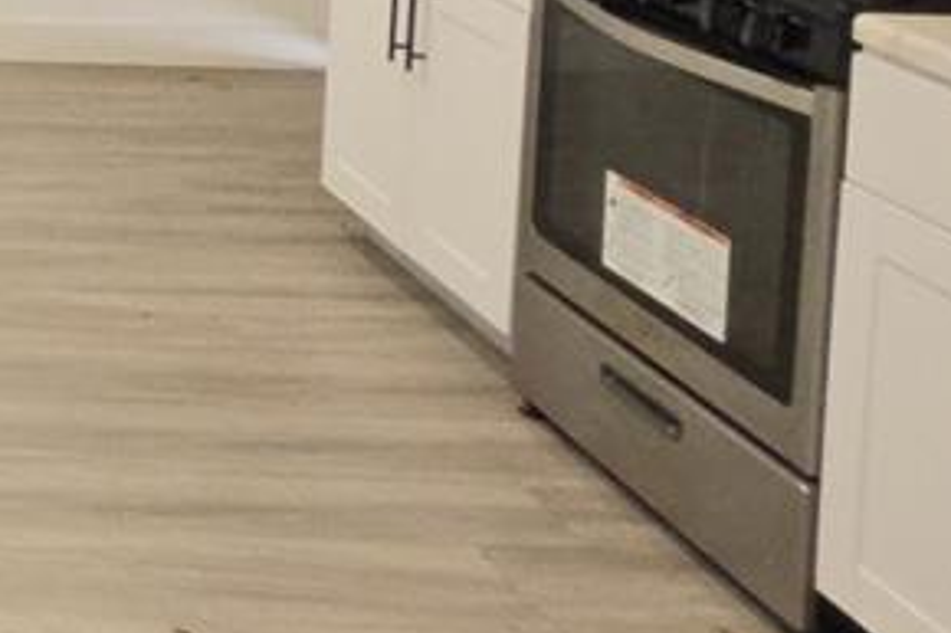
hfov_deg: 21.3
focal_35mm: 70
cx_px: -677
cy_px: -335
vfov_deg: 17.4
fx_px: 1848
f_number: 1.9
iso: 200
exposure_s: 1/60
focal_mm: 2.2
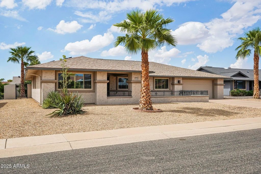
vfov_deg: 43.0
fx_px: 221
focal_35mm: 30
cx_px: 130
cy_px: 87
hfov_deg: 61.1
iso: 400
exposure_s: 1/1600
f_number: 8
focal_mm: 30.5
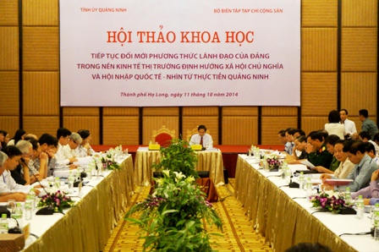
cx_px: 190
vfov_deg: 18.2
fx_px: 789
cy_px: 126
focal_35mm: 75
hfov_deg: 27.0
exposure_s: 1/80
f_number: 5.6
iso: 3200
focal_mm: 50
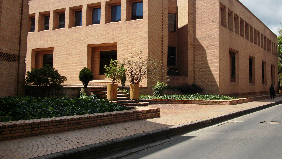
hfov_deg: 52.7
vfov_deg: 30.9
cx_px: 151
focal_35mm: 38
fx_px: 284
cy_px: 48
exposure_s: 1/160
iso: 80
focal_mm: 5.7
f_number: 8.8
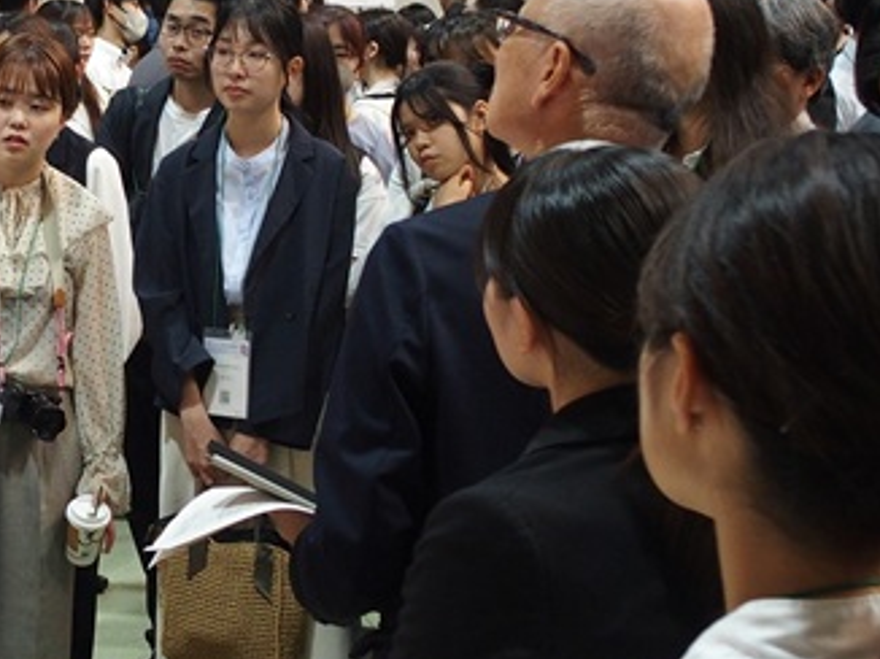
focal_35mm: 112
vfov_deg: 13.2
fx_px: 2845
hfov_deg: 17.1
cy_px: 293
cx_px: -31
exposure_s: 1/50
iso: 320
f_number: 2.8
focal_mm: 9.8
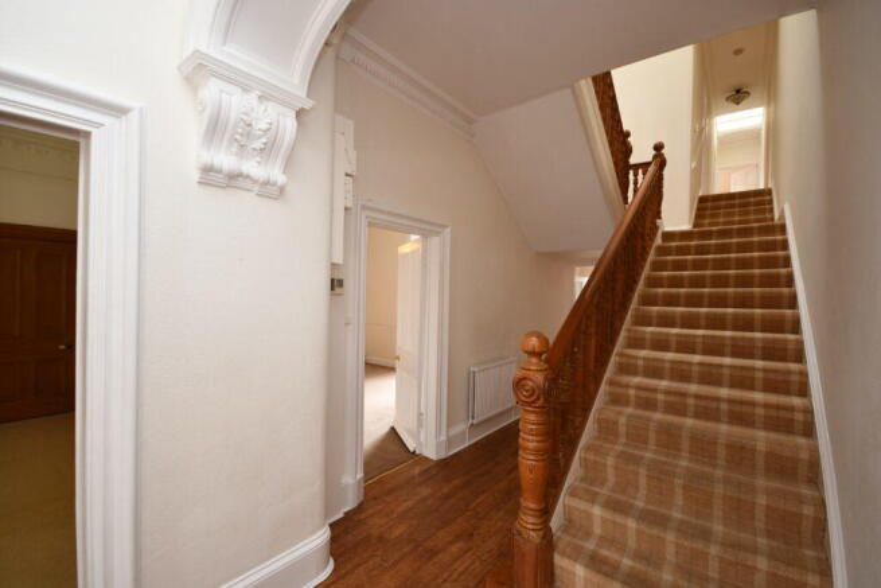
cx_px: 440
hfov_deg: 100.4
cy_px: 294
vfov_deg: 77.4
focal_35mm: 15
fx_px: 367
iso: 560
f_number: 4
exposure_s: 1/60
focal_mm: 10
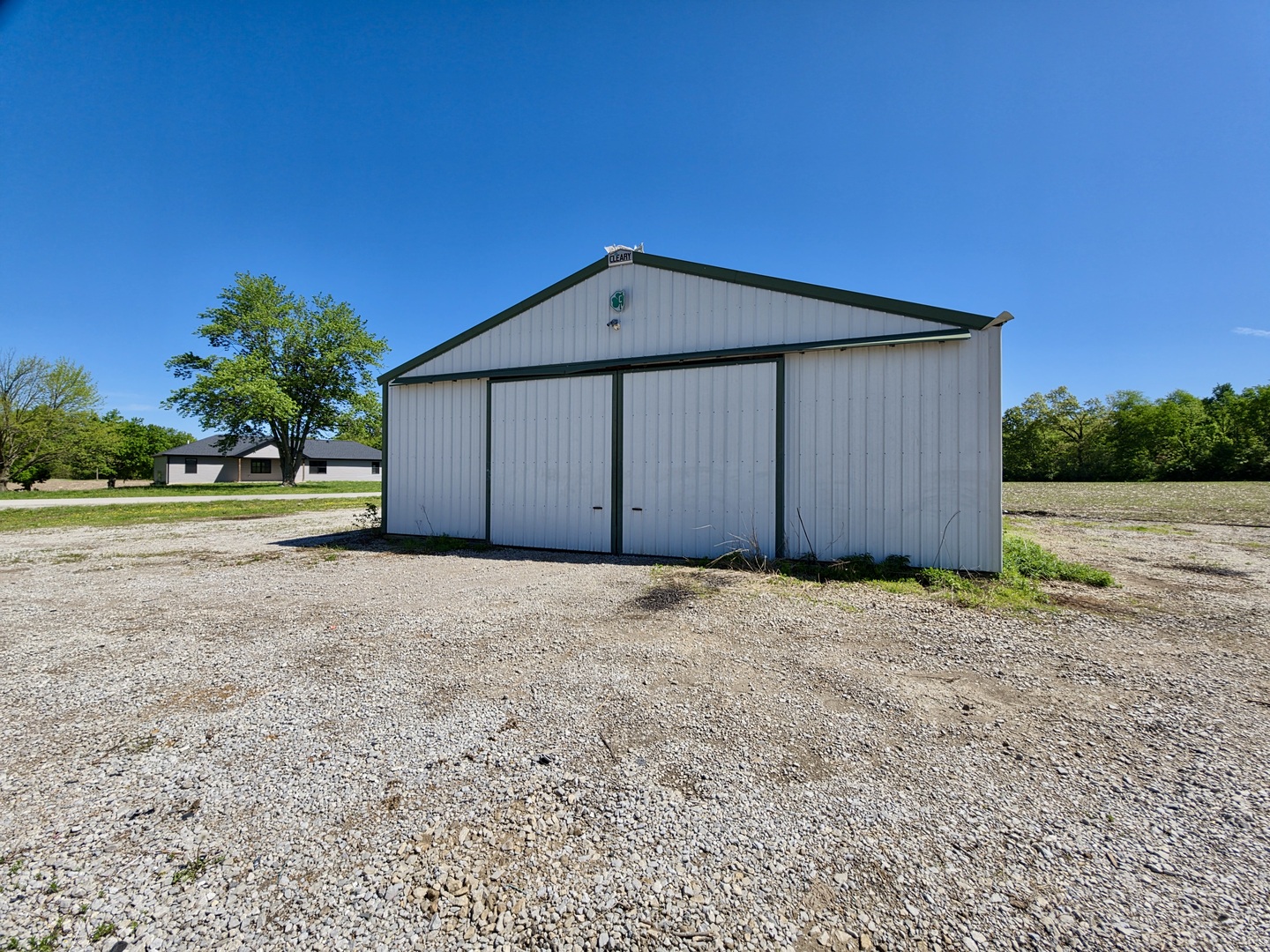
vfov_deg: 89.9
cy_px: 476
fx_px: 477
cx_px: 635
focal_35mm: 13
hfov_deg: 106.2
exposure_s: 1/2593
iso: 32
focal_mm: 2.2
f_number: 1.9
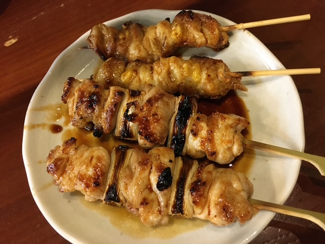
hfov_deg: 61.7
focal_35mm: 29
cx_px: 162
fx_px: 272
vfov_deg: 48.2
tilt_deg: -66.9
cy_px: 122
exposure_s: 1/15
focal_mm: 4.15
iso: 200
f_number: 2.2
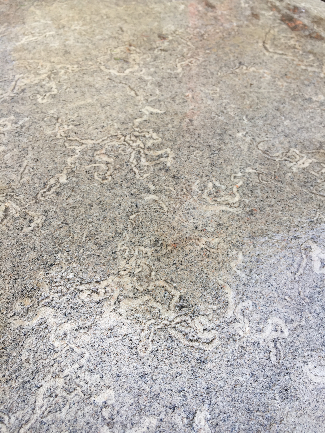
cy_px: 216
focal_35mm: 29
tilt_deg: -52.9
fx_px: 363
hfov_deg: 48.2
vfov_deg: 61.7
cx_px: 162
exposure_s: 1/175
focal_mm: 4.15
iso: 32
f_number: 2.2
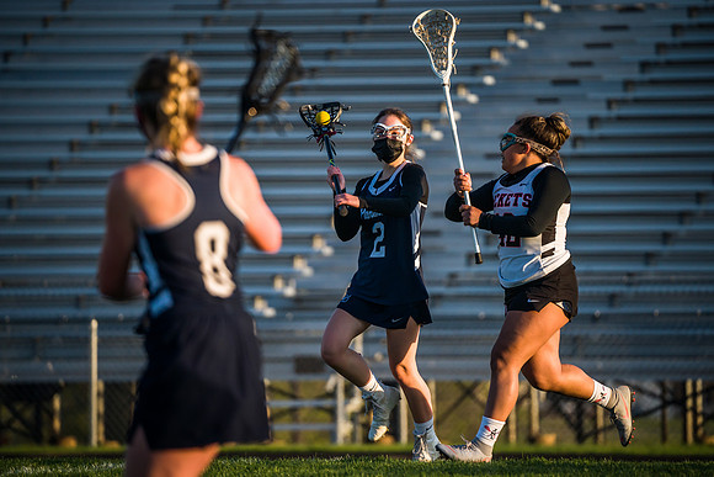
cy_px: 261
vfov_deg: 3.1
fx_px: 8850
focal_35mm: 446
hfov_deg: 4.6
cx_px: 363
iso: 1250
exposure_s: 1/1600
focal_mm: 400
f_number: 5.6
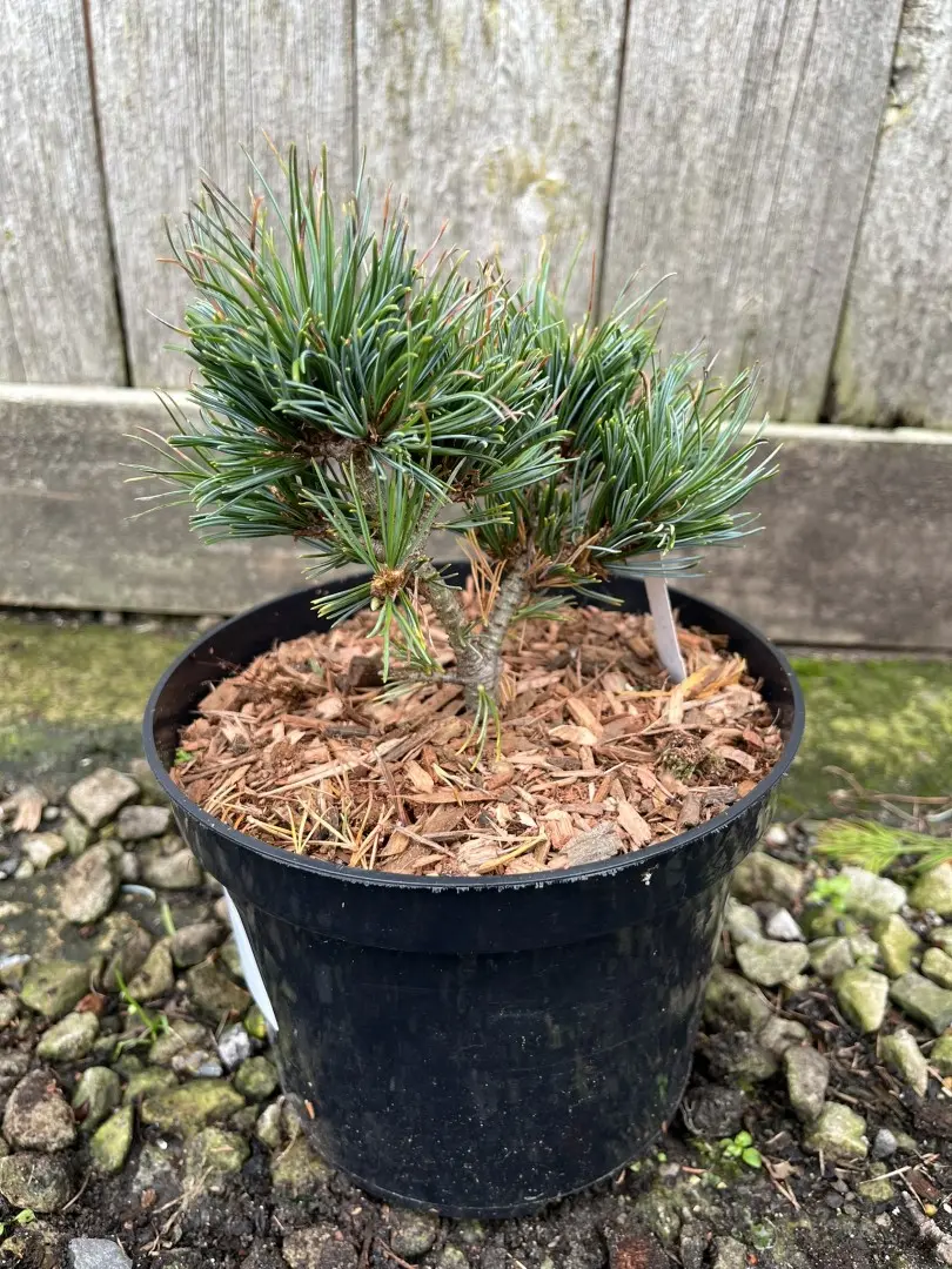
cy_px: 634
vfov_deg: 67.3
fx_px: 953
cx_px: 476
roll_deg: -2.3
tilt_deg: -28.6
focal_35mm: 26
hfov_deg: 53.1
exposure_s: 1/156
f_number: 1.6
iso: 40
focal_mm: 5.1
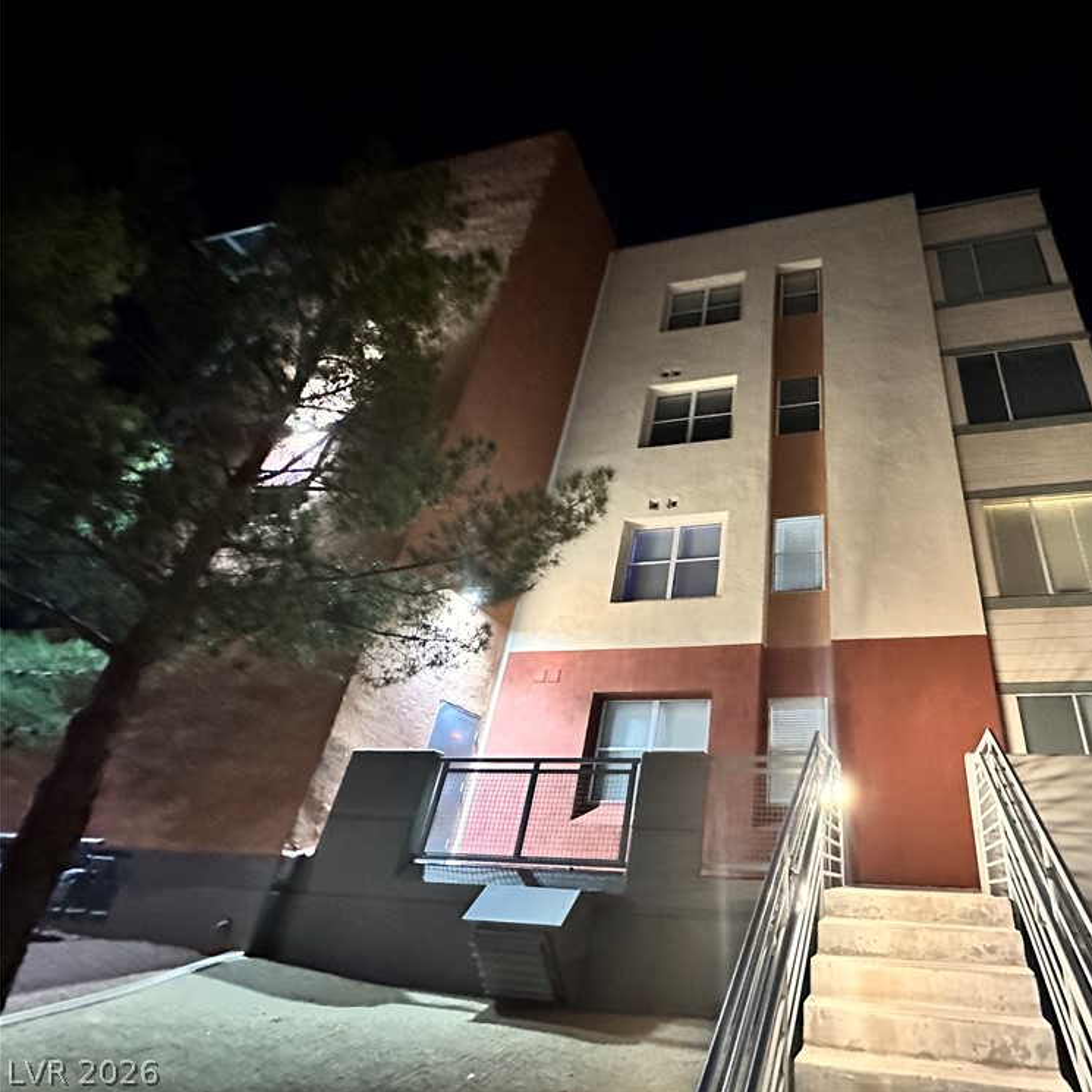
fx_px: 607
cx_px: 749
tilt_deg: +33.0
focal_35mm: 17
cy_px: 534
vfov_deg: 84.0
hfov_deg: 80.5
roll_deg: -3.4
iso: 1250
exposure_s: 1/40
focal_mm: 2.22
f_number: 2.2
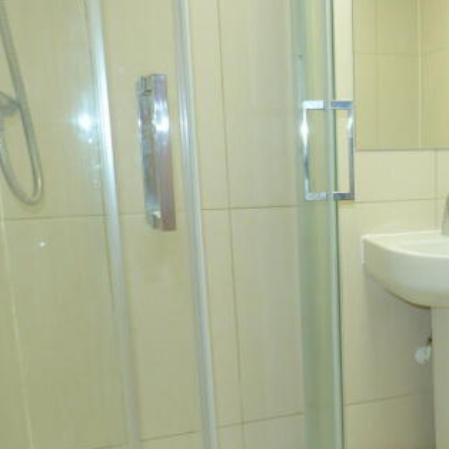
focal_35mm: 41
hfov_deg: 38.2
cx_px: 401
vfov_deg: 40.8
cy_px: 262
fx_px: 602
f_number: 2.8
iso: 100
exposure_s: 1/25
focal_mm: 4.5
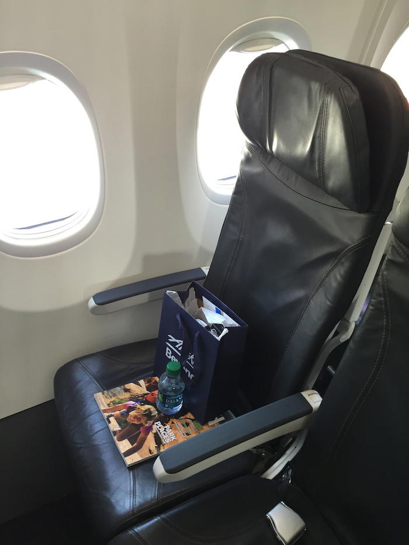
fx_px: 457
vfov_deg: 61.7
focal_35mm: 29
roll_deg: +1.5
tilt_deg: -36.6
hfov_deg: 48.2
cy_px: 272
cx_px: 204
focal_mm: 4.15
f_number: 2.2
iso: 64
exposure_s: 1/30
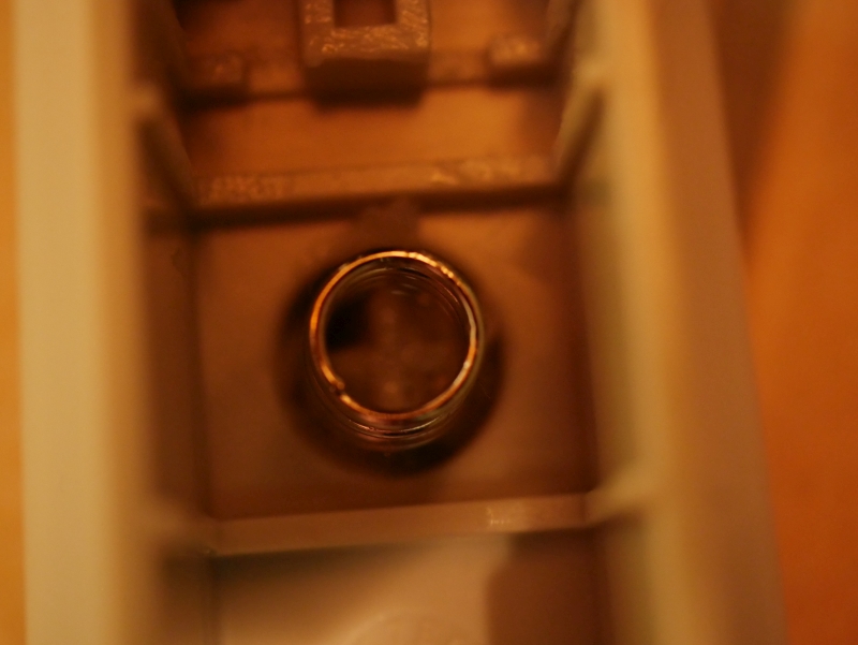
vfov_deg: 24.4
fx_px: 1488
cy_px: 322
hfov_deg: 32.2
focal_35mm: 60
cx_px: 429
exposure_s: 1/15
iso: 3200
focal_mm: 30
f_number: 2.8
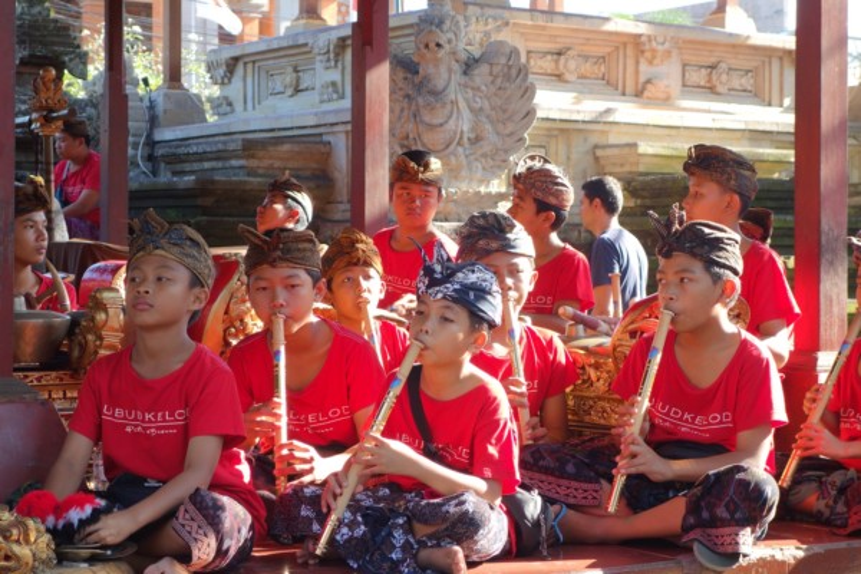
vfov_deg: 16.9
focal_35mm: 81
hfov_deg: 25.1
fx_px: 1937
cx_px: 430
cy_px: 287
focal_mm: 30.14
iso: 200
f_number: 4.5
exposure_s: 1/100
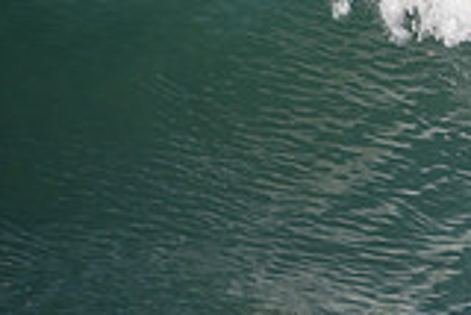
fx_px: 27748
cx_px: 818
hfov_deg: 1.0
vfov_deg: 0.7
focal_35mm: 2119
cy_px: 146
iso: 320
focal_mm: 390
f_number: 5.6
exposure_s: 1/2000
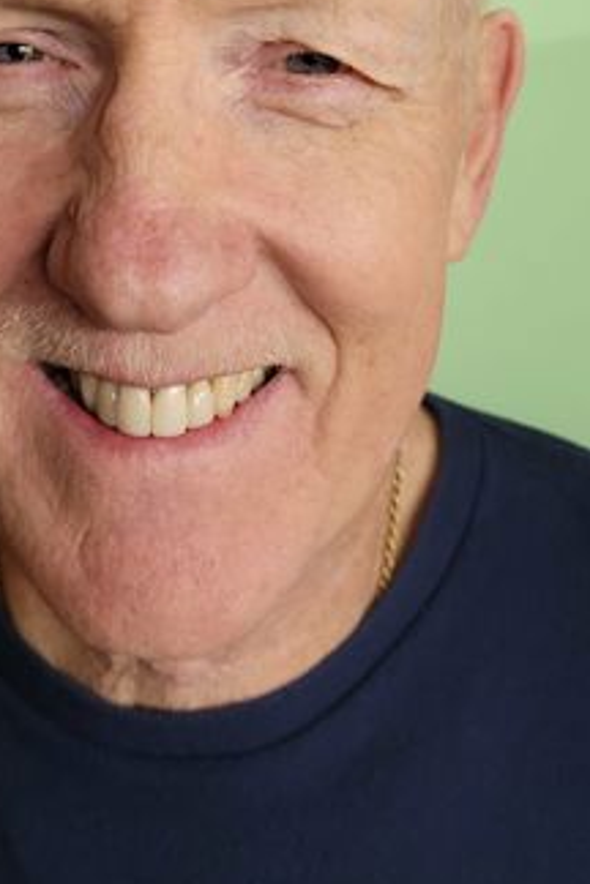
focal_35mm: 49
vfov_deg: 38.9
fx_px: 1204
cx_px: 188
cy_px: 190
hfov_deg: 27.3
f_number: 1.8
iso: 320
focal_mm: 5.4
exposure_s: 1/40
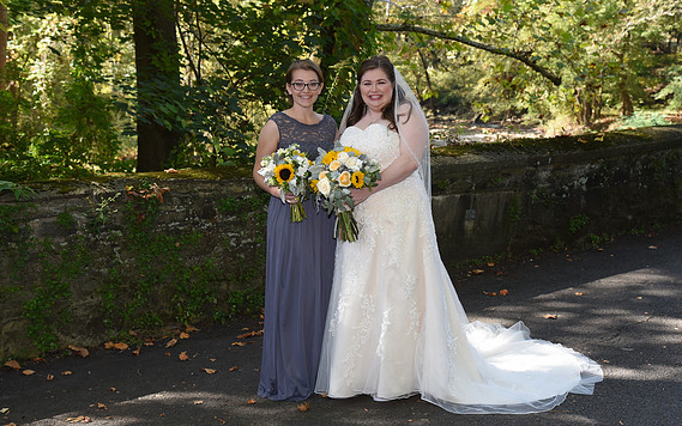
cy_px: 227
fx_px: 1004
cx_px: 344
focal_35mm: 54
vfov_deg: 24.0
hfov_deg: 37.5
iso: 640
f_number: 6.3
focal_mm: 52
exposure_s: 1/200
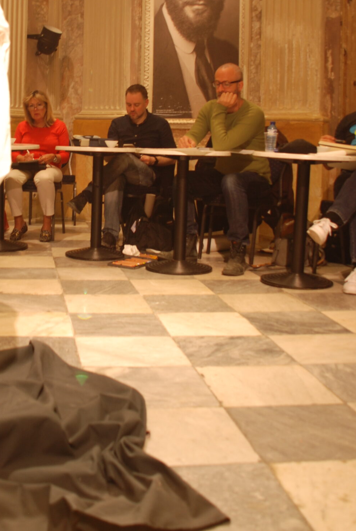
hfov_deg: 28.3
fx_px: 695
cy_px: 157
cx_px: 86
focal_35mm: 47
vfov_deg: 41.1
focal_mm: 18
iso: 125
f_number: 3.5
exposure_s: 1/8
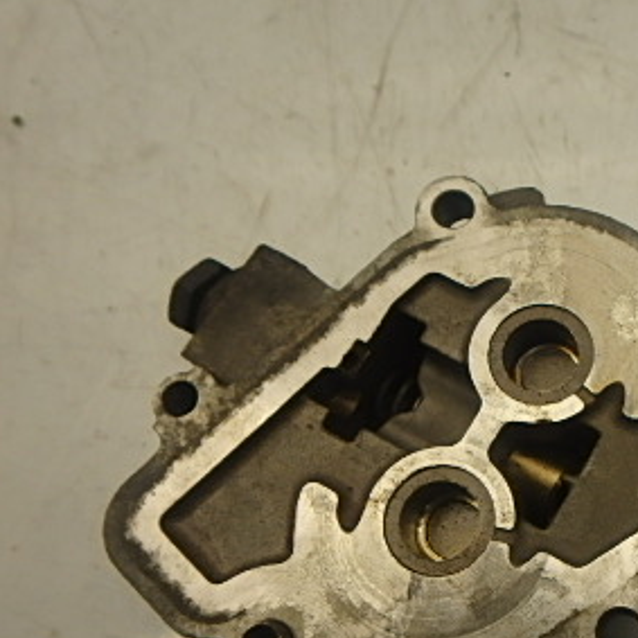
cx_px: 683
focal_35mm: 42
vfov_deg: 39.3
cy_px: 451
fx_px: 876
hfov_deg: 35.0
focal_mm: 3.7
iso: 125
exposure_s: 1/60
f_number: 3.5
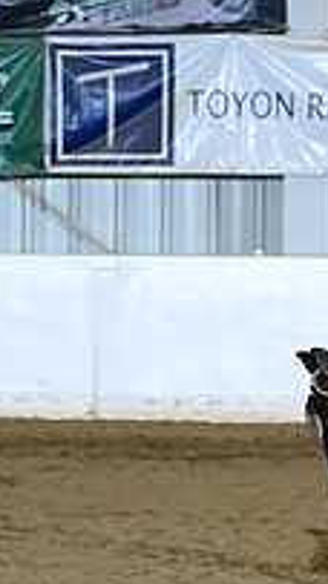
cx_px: 803
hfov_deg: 2.6
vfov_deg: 4.7
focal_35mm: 464
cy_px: 350
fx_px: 7183
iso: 5000
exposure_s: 1/200
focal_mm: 155
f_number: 8
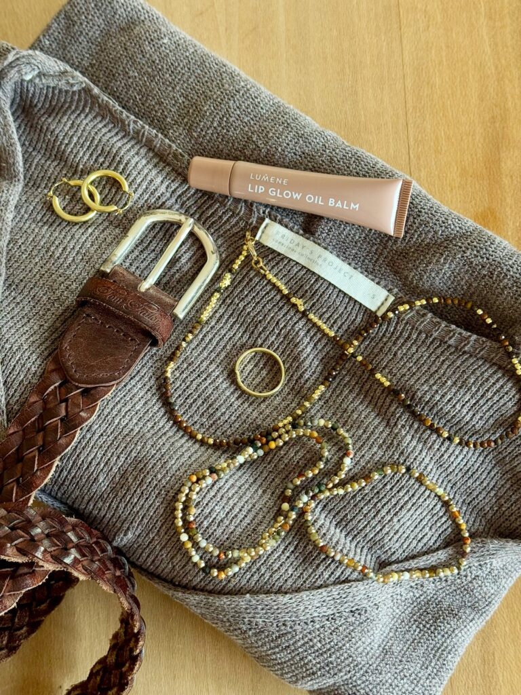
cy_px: 348
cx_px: 260
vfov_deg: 39.7
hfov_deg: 30.3
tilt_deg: -79.0
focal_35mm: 48
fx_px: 963
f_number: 1.78
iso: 100
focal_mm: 6.76
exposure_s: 1/60
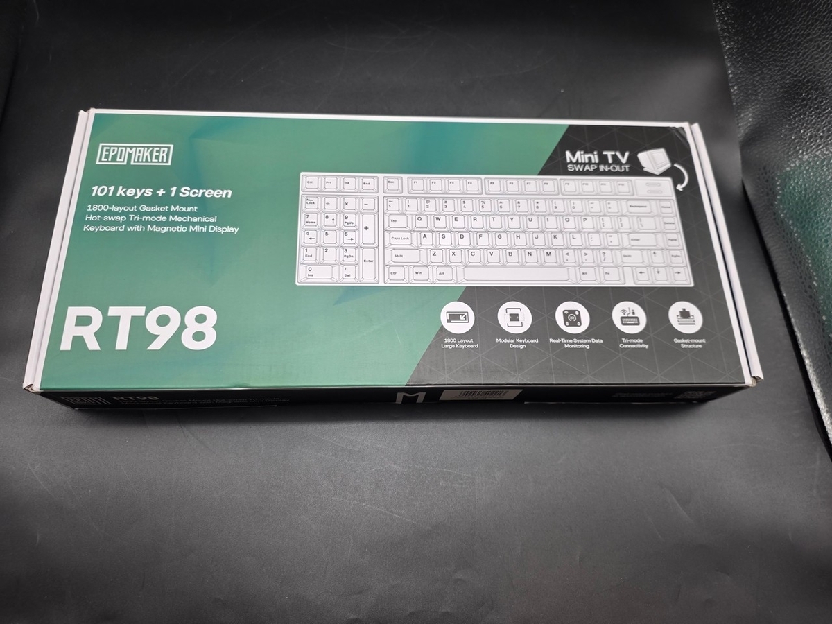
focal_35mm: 23
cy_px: 312
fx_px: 553
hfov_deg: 73.9
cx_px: 416
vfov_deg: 58.9
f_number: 1.7
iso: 25
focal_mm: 6.25
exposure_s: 1/54.3
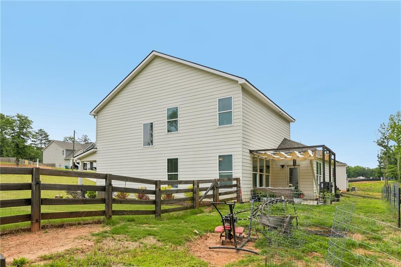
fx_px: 267
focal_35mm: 24
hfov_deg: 73.8
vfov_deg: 53.1
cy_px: 134
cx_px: 200
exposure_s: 1/1600
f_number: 8
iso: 400
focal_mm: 24
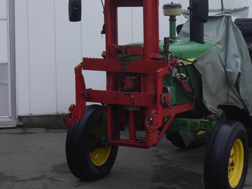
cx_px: 185
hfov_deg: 20.1
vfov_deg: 15.2
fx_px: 706
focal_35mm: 97
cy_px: 68
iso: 320
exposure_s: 1/60
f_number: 4.8
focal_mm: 28
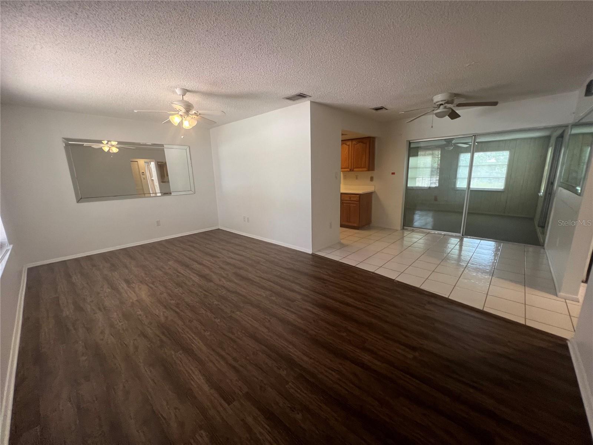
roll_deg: +1.8
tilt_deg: -10.4
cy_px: 222
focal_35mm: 13
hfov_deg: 106.2
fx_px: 223
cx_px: 296
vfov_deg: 89.9
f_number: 1.8
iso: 160
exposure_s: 1/60
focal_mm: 1.57
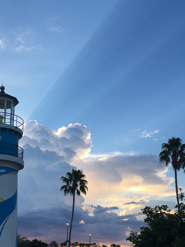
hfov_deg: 27.6
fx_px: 371
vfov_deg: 36.2
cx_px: 41
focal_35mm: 52
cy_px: 176
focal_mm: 4.15
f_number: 2.2
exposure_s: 1/353
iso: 25
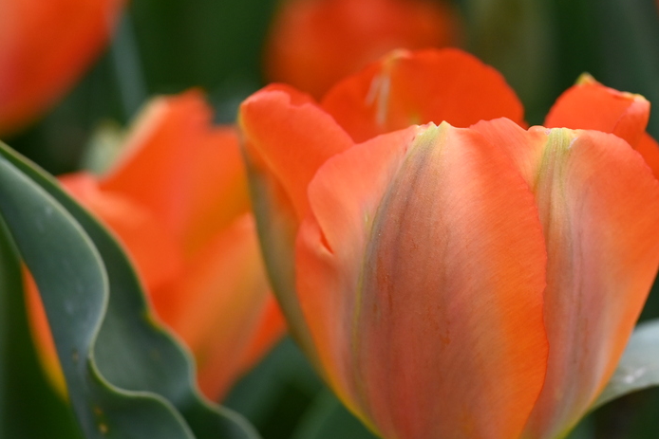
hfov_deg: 18.8
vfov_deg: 12.7
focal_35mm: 108
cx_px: 460
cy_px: 286
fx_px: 1977
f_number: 6.3
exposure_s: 1/1600
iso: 640
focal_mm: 50
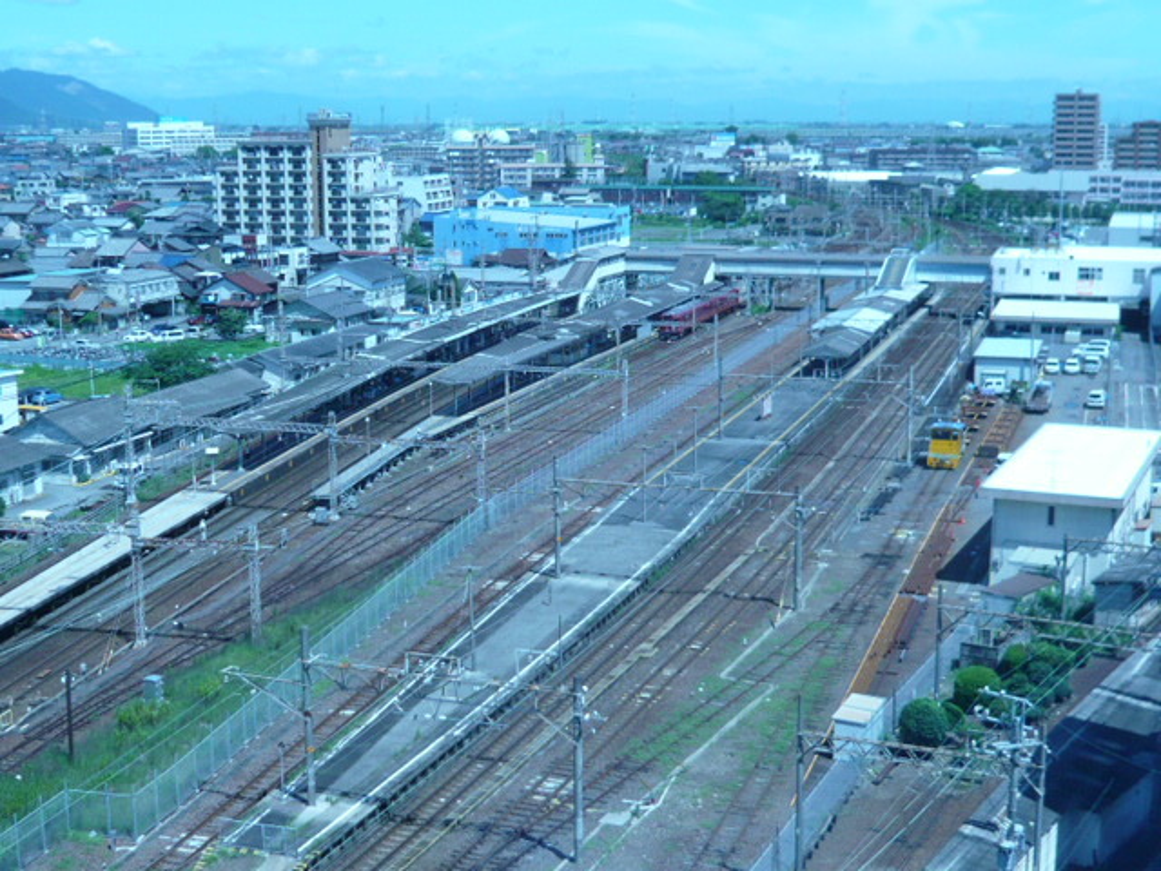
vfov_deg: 28.6
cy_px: 436
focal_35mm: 51
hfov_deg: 37.5
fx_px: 1711
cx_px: 580
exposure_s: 1/1000
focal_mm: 5.5
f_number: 3.1
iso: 100
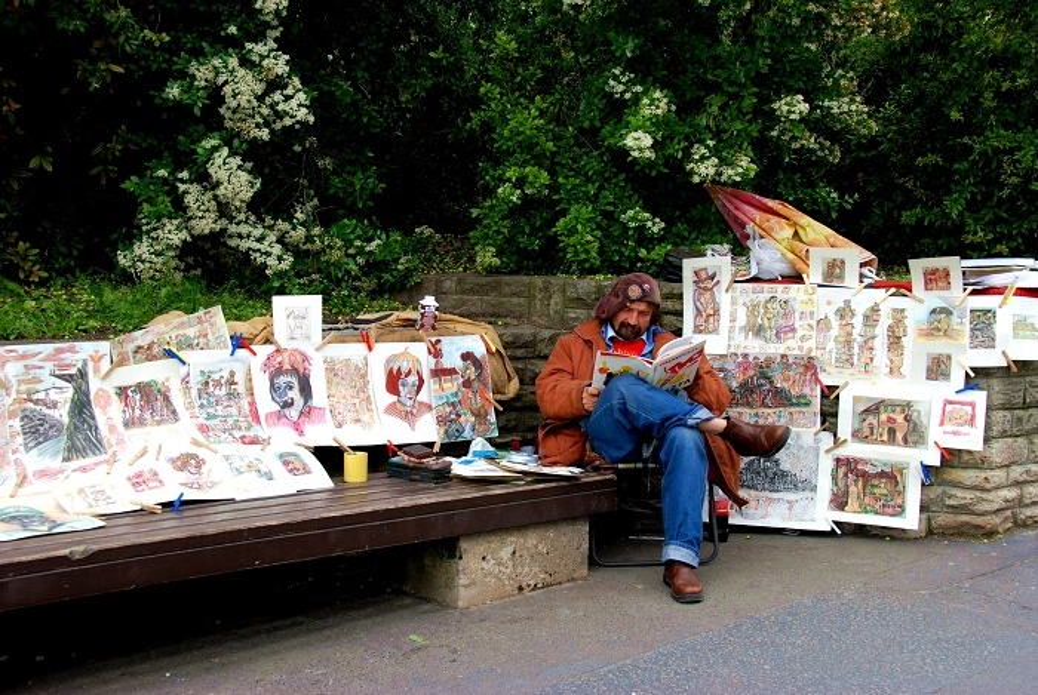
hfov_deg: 42.3
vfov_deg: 29.0
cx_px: 519
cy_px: 348
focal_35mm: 46
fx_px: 1343
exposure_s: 1/60
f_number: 8
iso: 100
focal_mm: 31
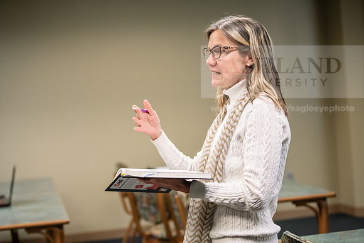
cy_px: 122
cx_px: 182
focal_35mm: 75
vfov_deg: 18.2
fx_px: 758
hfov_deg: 27.0
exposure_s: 1/200
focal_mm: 75
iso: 2500
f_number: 2.8
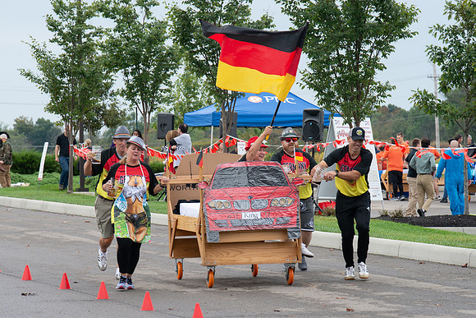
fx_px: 2878
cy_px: 168
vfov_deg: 6.3
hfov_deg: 9.5
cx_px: 235
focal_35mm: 218
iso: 640
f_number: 10
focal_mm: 200
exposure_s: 1/250
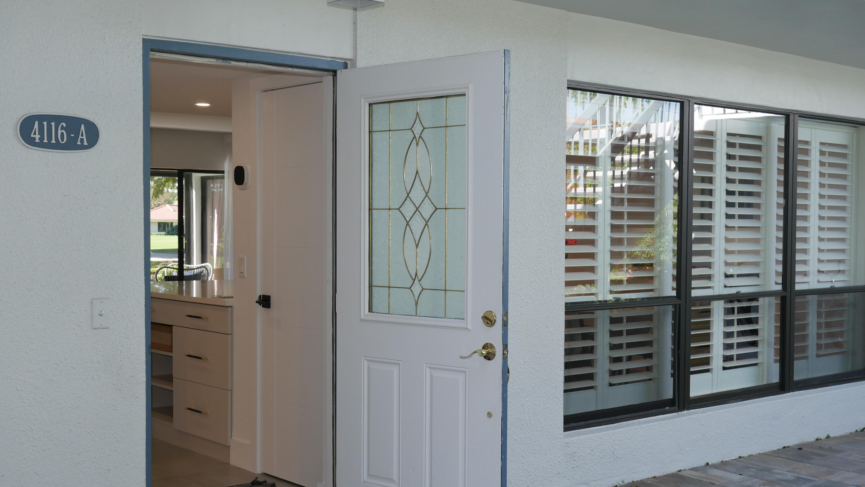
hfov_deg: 42.9
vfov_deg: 24.9
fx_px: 1101
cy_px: 273
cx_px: 433
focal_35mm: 48
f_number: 5.6
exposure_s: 1/160
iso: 400
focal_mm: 22
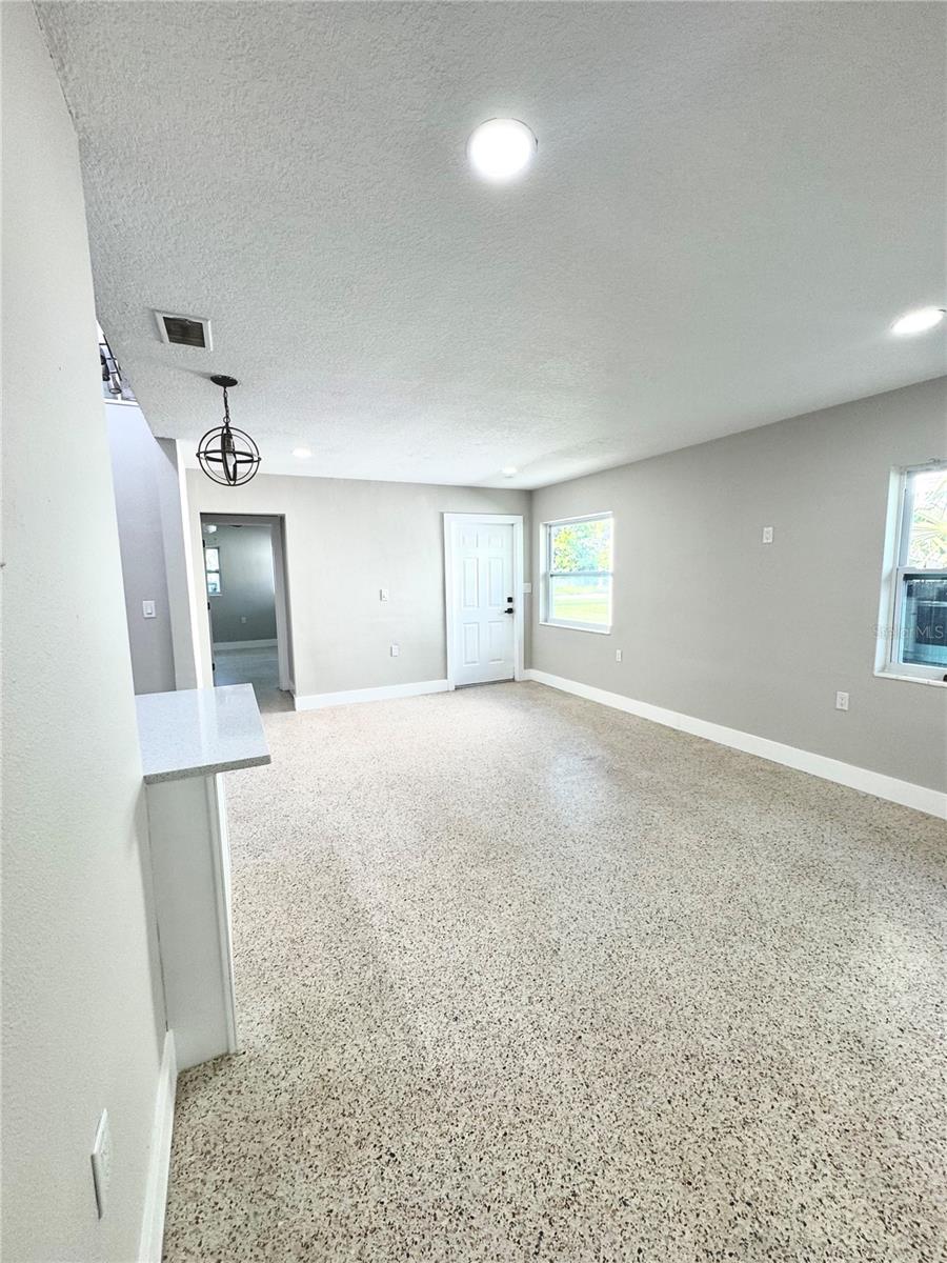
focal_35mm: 14
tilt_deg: -6.8
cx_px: 474
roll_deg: +2.4
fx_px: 511
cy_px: 632
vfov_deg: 102.1
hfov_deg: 85.7
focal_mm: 2.22
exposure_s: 1/120
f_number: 2.2
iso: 64
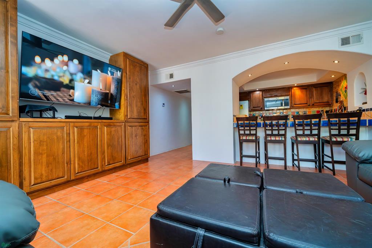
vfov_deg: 81.2
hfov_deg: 104.3
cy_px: 124
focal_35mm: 14
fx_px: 145
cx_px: 186
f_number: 4
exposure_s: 1/60
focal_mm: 14
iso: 400
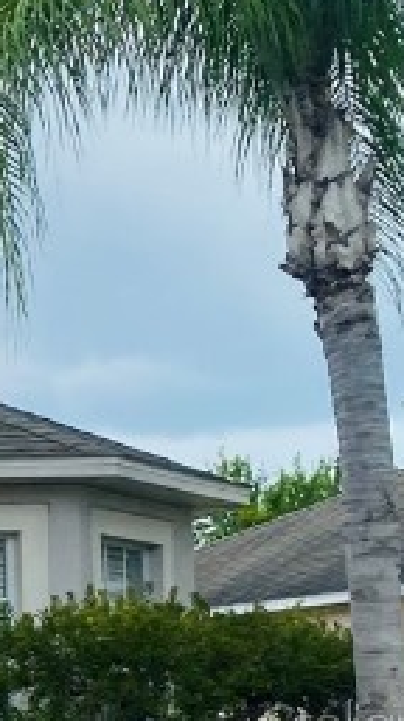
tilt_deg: +2.2
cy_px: 724
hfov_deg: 8.5
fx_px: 2158
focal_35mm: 113
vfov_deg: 18.5
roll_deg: +0.0
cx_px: -906
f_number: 1.8
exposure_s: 1/2625
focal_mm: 4.25
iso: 32
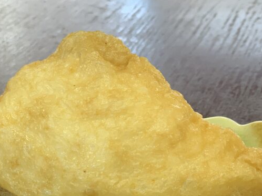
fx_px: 809
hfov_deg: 18.4
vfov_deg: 13.7
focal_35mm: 107
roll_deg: -1.0
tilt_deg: -25.9
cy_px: 173
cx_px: 155
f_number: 2.4
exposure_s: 1/60
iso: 100
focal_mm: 6
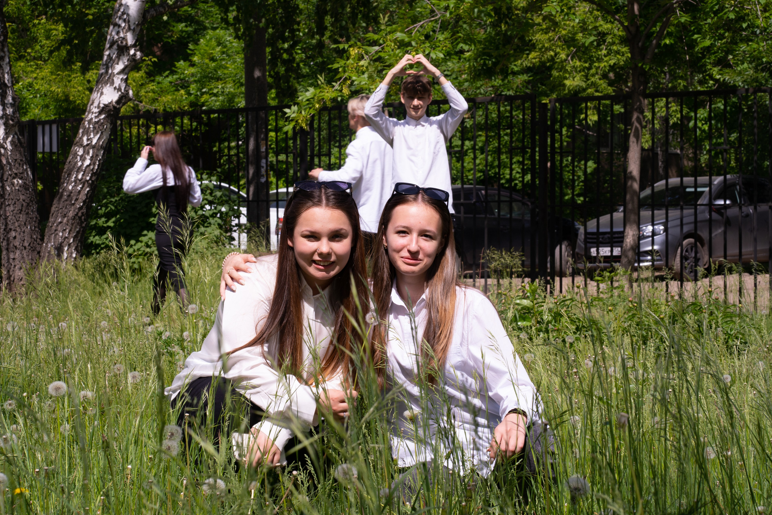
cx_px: 379
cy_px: 265
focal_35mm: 92
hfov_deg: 22.1
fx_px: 1973
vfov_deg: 14.9
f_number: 16
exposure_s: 1/125
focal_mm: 85
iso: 160
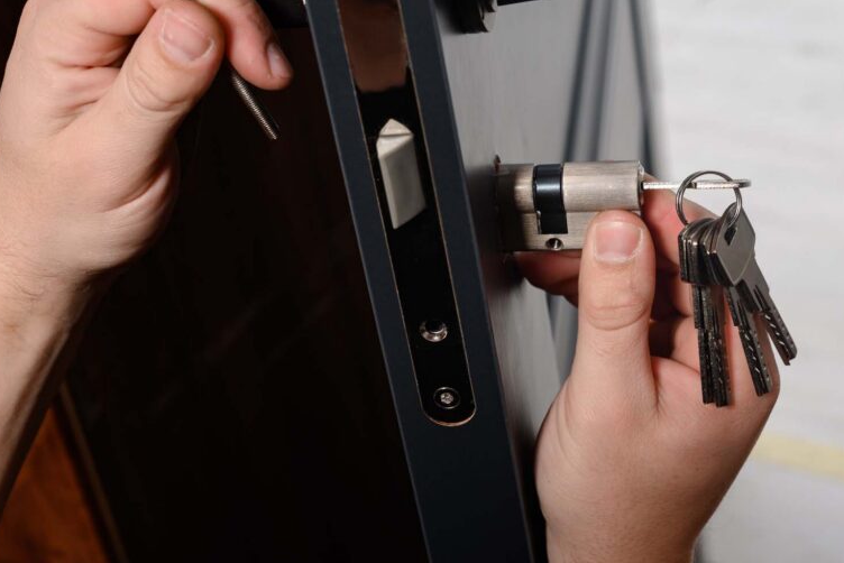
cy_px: 200
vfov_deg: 20.0
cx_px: 506
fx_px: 1595
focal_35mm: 68
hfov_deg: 29.6
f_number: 7.1
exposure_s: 1/125
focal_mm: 50
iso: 400
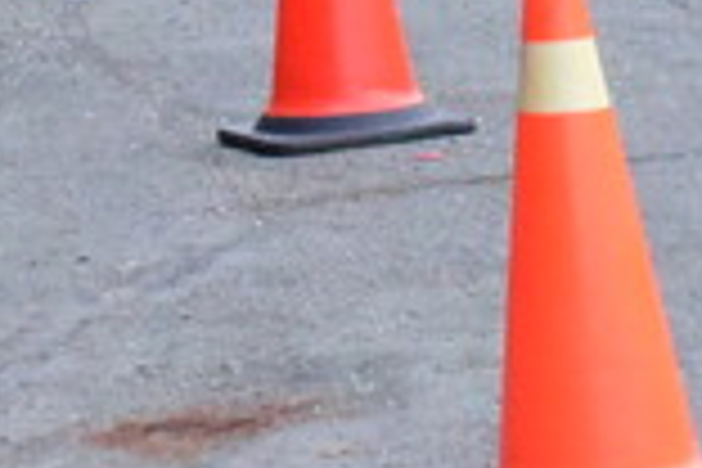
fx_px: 9242
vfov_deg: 2.9
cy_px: -691
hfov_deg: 4.3
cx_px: 554
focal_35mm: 474
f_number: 11
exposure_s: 1/2000
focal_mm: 95
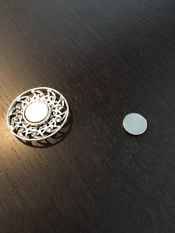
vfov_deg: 61.7
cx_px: 88
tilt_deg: -67.3
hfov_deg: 48.2
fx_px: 195
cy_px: 116
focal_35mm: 29
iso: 250
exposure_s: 1/17
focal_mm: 4.15
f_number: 2.2
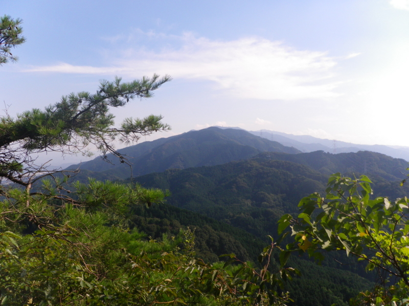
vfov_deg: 40.7
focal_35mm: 35
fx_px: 414
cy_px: 153
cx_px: 204
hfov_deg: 52.6
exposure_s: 1/200
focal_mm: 6.2
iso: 64
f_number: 6.3
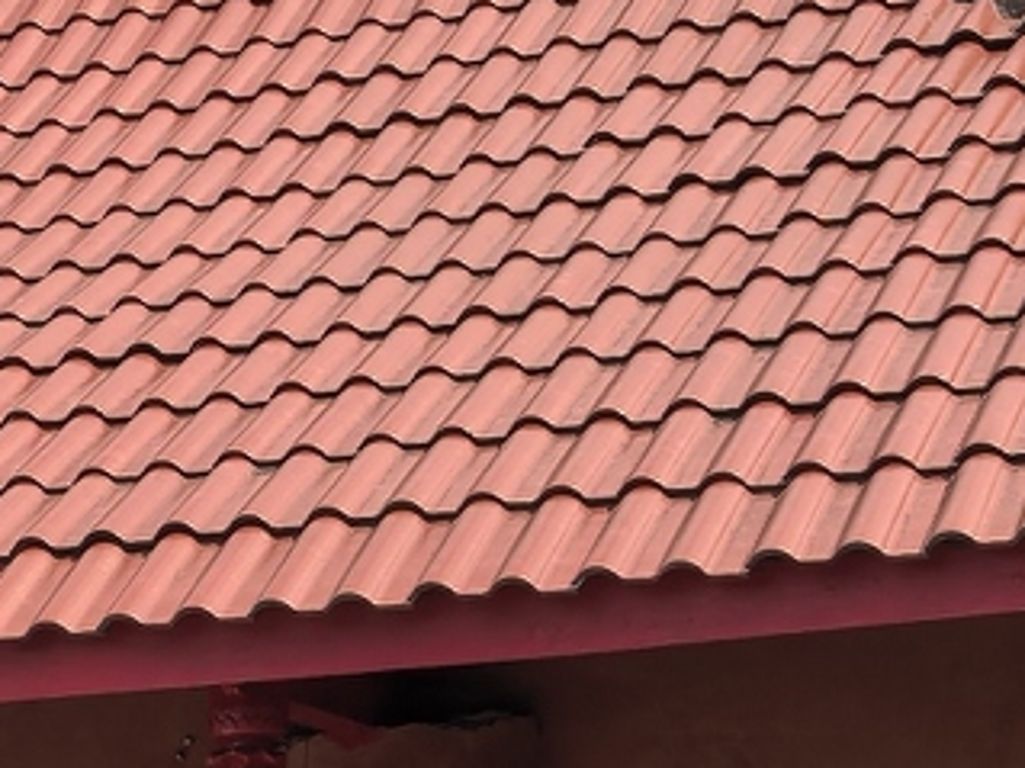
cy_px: 646
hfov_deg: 12.6
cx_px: -170
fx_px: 4558
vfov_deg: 9.6
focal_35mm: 154
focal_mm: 6.98
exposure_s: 1/3610
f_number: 2
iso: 50
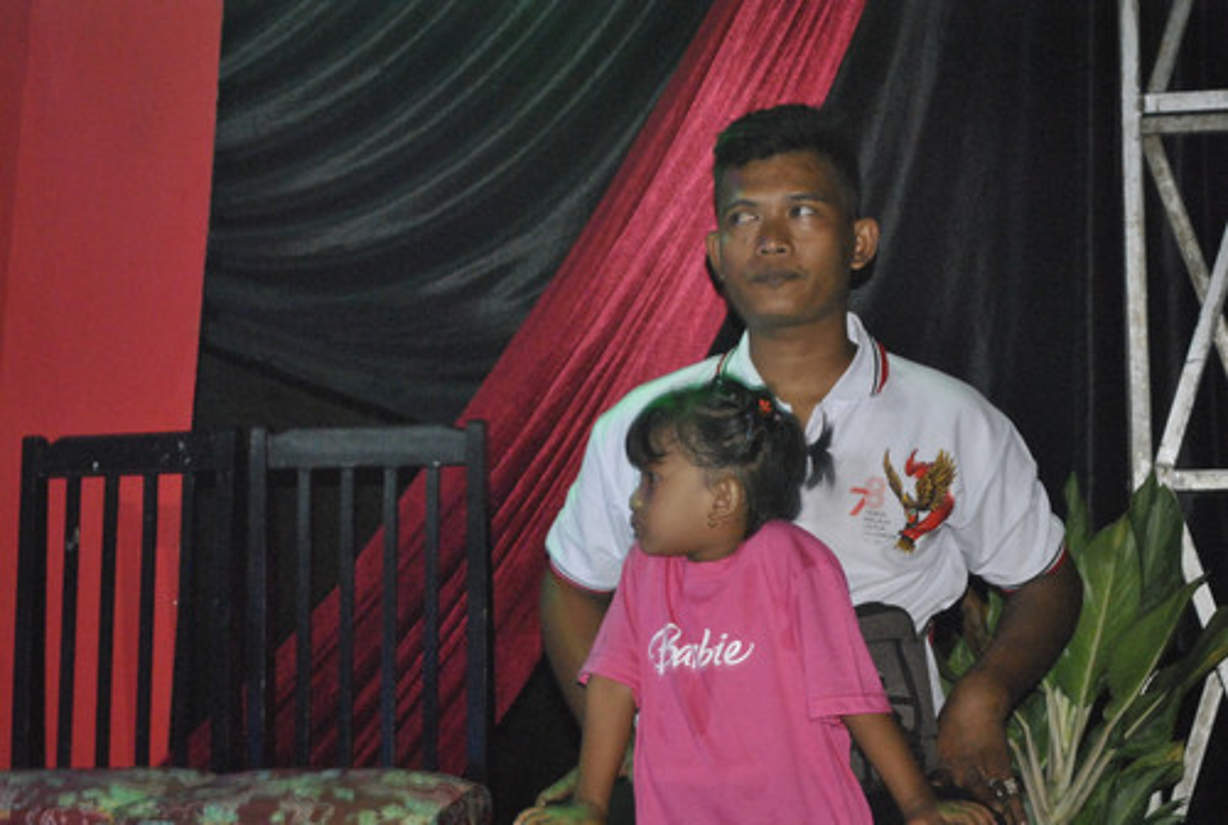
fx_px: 2821
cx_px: 614
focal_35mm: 82
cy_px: 412
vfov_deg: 16.6
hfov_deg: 24.6
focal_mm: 55
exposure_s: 1/25
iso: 1600
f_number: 5.6
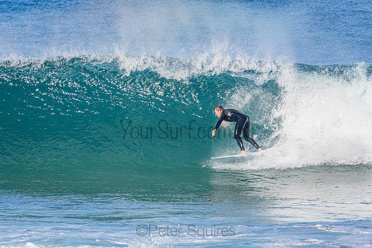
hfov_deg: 2.7
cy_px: 124
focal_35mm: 750
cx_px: 186
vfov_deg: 1.8
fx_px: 7751
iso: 450
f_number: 5.6
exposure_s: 1/2000
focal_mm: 500
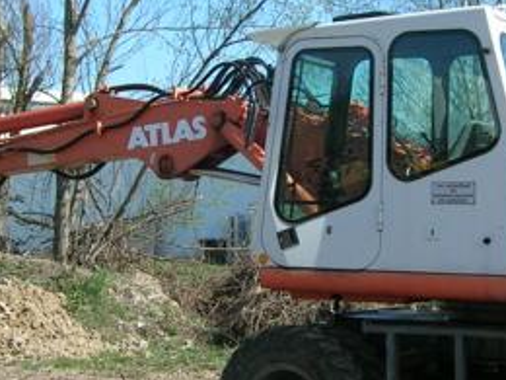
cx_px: 302
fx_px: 1257
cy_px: 232
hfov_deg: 22.7
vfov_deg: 17.1
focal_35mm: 86
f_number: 4.8
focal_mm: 5.4
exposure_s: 1/332
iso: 50
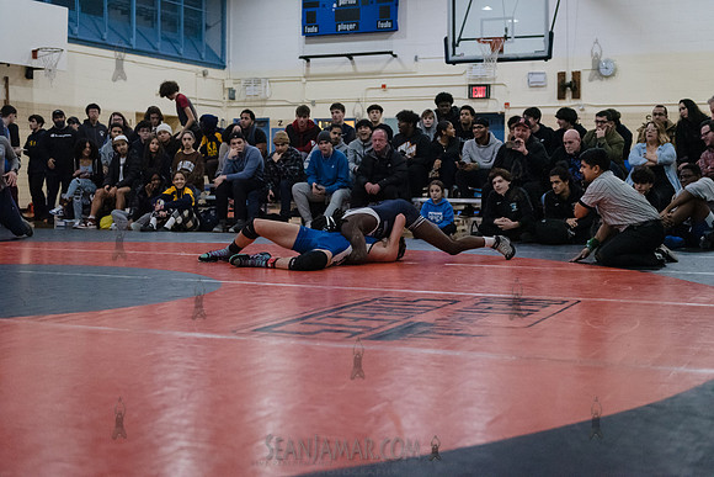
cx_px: 357
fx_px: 992
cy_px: 238
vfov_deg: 27.0
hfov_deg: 39.6
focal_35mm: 50
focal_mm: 50
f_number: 3.2
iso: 8000
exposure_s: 1/400
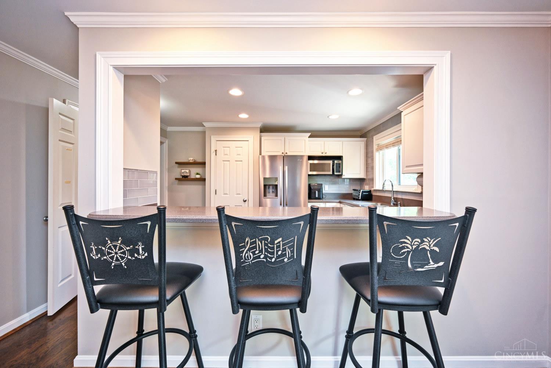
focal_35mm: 14
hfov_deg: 104.3
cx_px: 276
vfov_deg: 81.2
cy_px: 184
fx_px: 214
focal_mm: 14
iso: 450
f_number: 4
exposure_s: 1/60
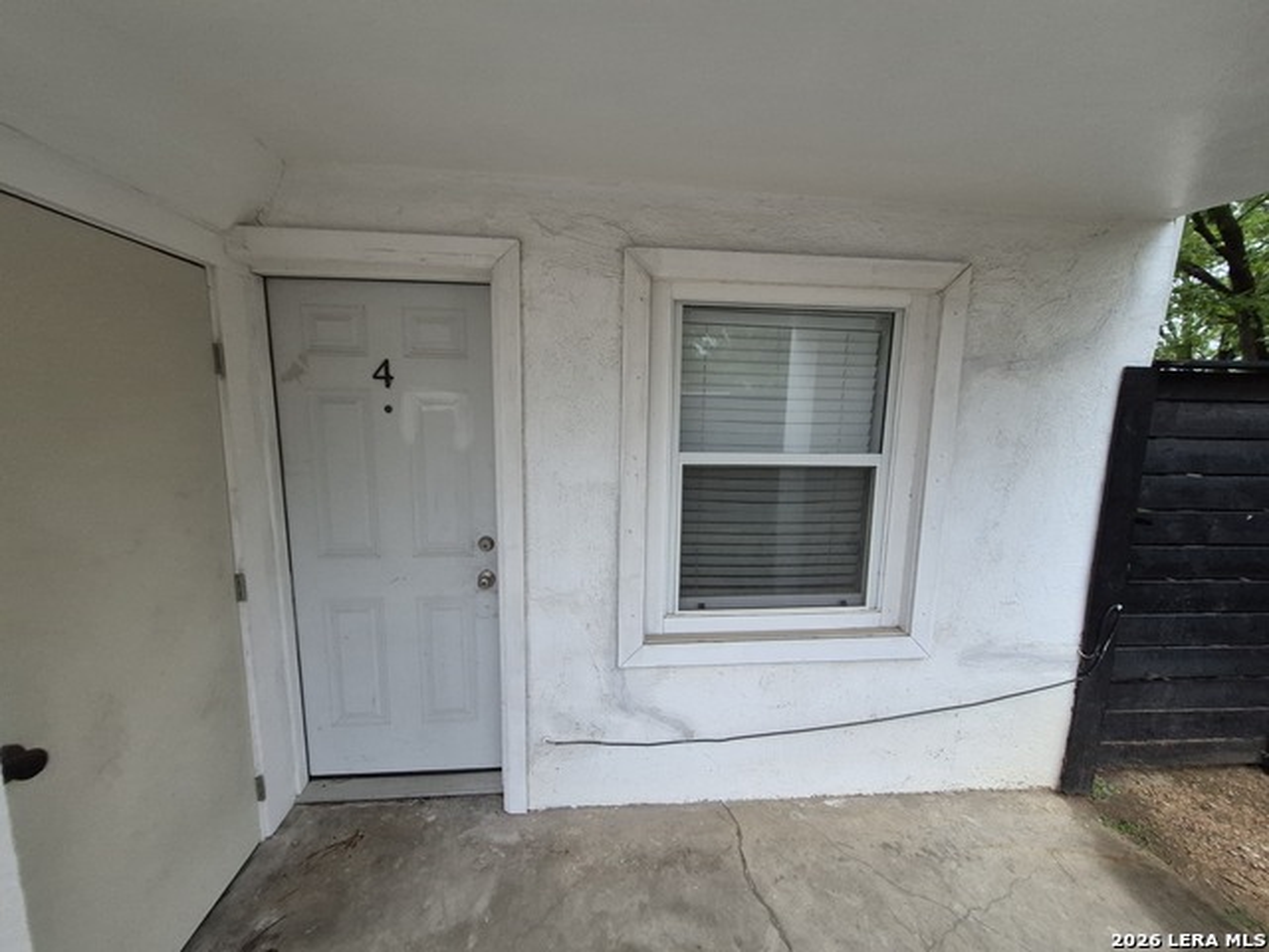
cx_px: 634
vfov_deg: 89.9
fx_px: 477
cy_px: 476
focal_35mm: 13
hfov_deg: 106.2
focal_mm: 1.74
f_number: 2.2
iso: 400
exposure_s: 1/60
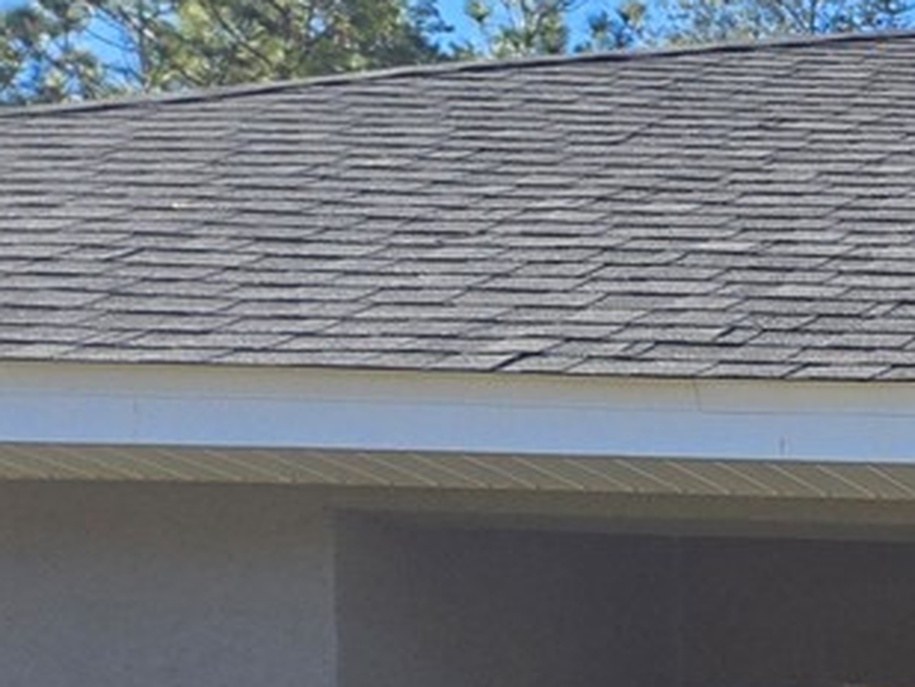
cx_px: 2171
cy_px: 1264
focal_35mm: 119
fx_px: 3147
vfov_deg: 11.5
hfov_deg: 12.8
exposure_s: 1/777
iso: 25
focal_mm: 5.4
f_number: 1.8
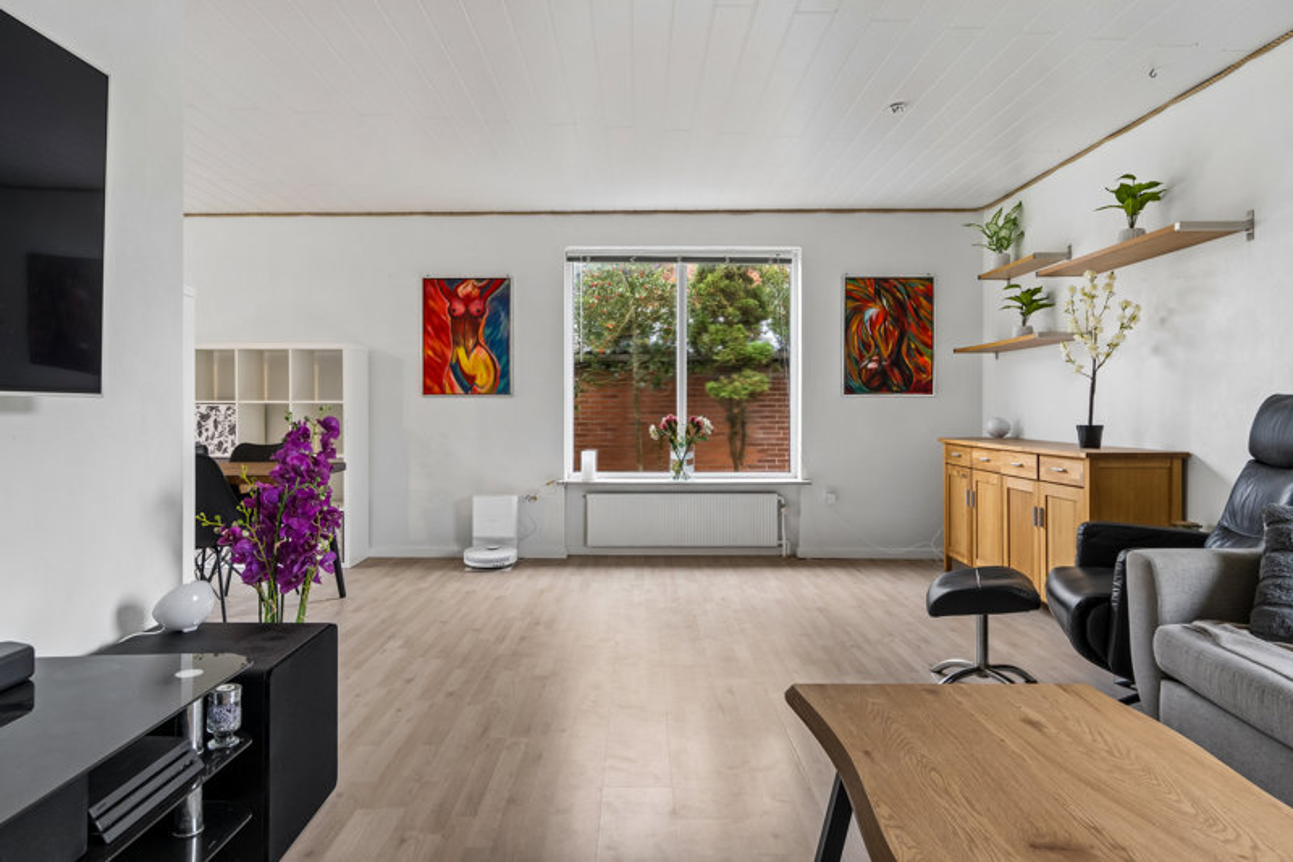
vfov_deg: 56.1
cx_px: 646
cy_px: 431
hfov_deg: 77.3
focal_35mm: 22
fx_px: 808
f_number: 8
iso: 200
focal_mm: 15
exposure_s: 1/8
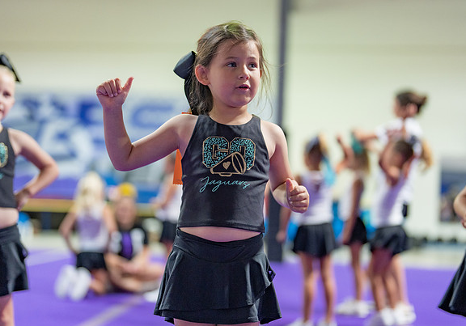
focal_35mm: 68
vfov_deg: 20.7
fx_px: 894
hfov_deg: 29.2
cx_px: 233
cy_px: 149
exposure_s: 1/320
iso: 800
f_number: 1.2
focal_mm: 50
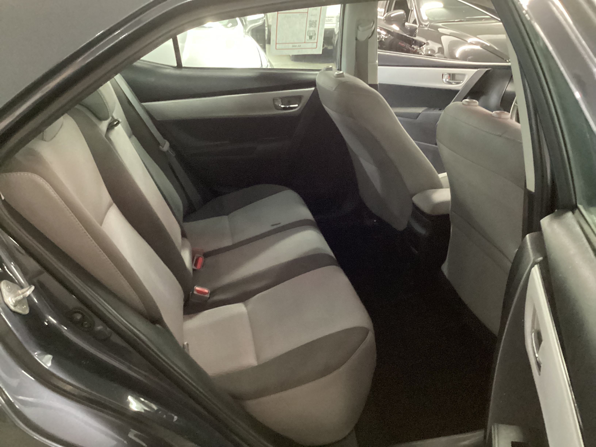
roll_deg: +0.3
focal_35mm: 31
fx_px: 534
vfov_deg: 45.4
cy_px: 224
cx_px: 298
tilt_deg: -25.8
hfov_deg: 58.4
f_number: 2.4
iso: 640
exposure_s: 1/17
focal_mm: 3.3
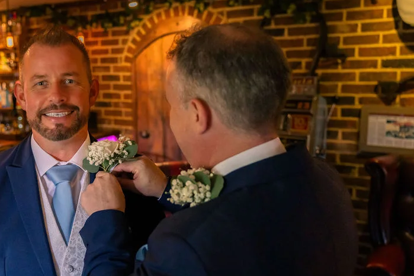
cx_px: 118
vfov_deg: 32.6
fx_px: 471
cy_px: 126
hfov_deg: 46.2
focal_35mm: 41
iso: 4000
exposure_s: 1/200
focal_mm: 28
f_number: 2.8
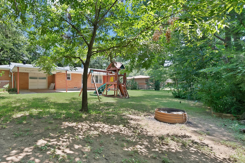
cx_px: 85
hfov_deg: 90.4
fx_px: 116
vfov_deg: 70.4
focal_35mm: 17
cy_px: 85
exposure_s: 1/25
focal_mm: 12
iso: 640
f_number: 9
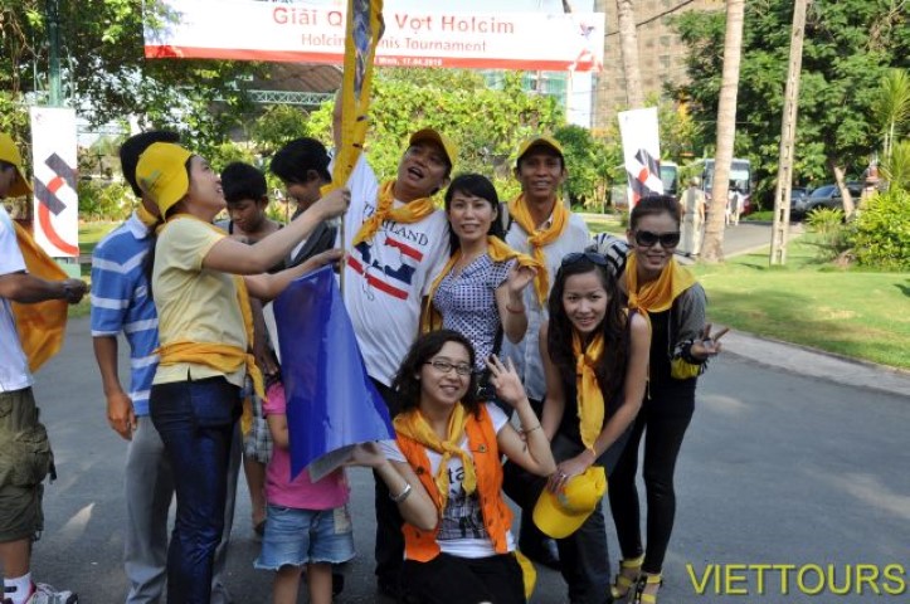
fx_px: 1060
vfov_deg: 31.8
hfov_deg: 46.5
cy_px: 302
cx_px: 455
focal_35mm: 42
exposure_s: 1/100
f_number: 10
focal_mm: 28
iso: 200
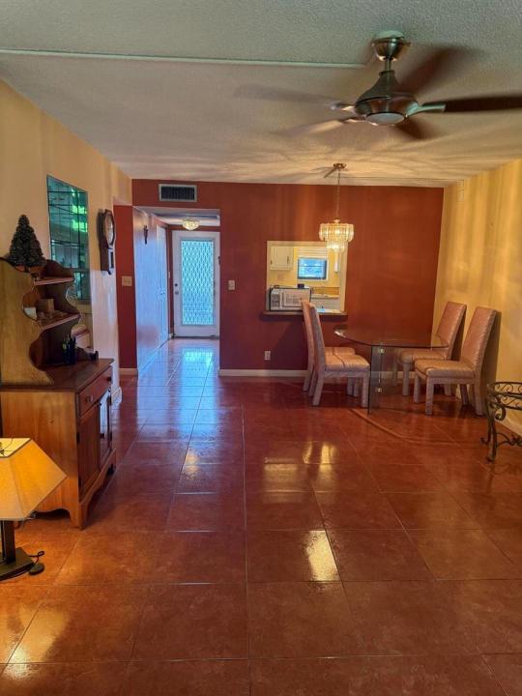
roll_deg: -2.8
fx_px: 483
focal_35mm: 24
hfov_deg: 56.8
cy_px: 348
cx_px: 261
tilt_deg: -9.3
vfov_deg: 71.6
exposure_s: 1/60
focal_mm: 6.76
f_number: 1.78
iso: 320
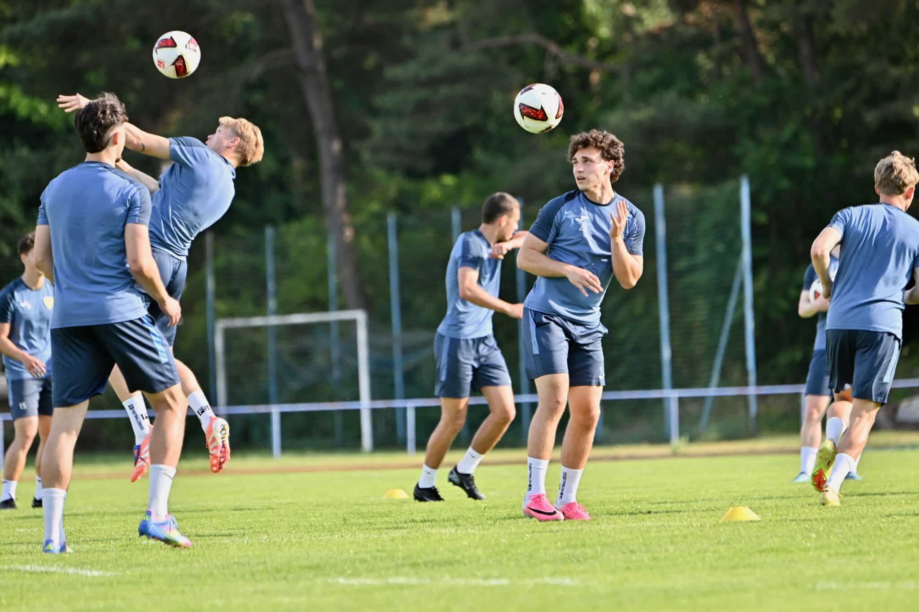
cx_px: 460
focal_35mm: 350
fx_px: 8933
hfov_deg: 5.9
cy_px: 306
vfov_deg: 3.9
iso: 720
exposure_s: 1/1600
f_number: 5.6
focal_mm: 350
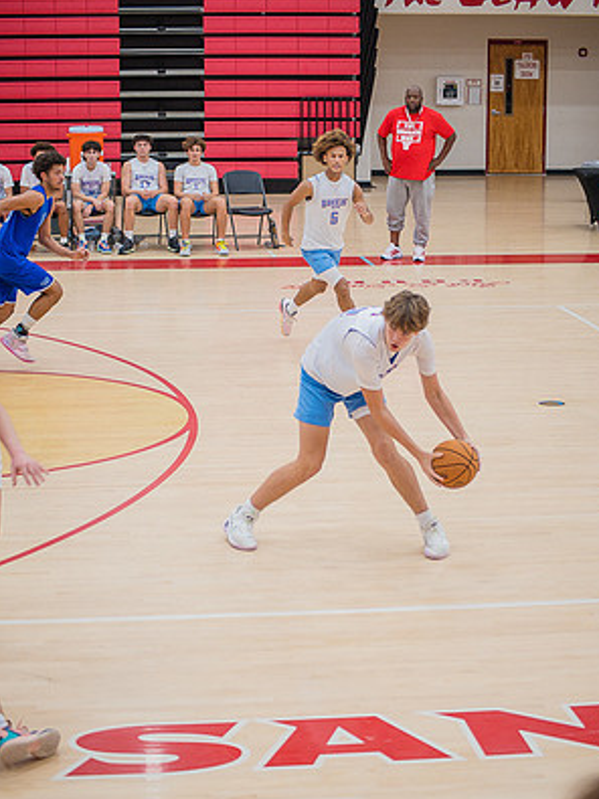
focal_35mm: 82
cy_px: 437
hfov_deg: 18.0
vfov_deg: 23.8
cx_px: 301
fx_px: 1893
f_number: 4.5
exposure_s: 1/250
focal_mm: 75
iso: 1000
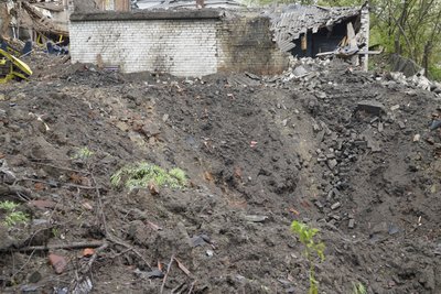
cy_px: 147
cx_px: 220
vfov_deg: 35.1
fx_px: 466
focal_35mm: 38
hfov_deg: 50.7
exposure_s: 1/160
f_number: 4
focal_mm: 38
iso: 125
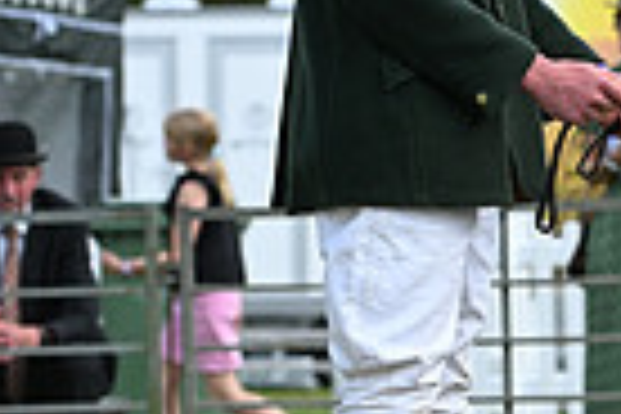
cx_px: 1287
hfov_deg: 4.7
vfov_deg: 3.2
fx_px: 7382
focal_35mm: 428
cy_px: 317
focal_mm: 102
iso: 320
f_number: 4.5
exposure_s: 1/1000
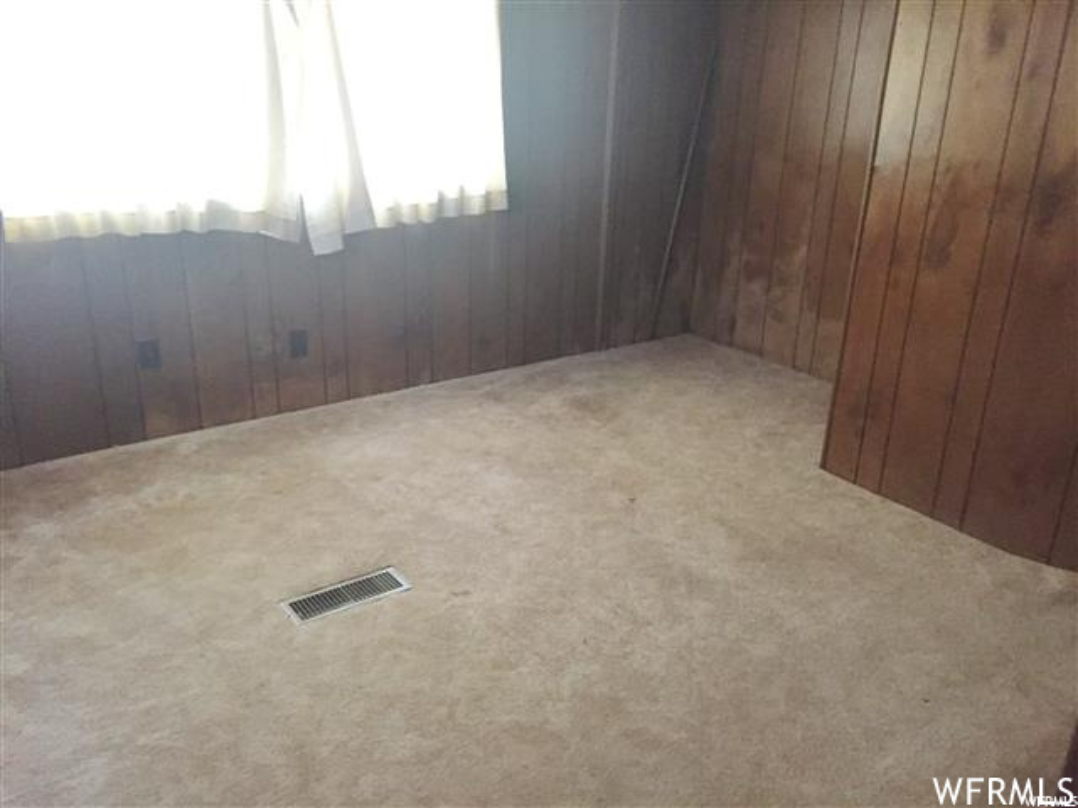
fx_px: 903
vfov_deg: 48.2
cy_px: 404
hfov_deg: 61.7
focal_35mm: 29
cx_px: 539
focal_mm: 4.15
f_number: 2.2
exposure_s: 1/30
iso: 250
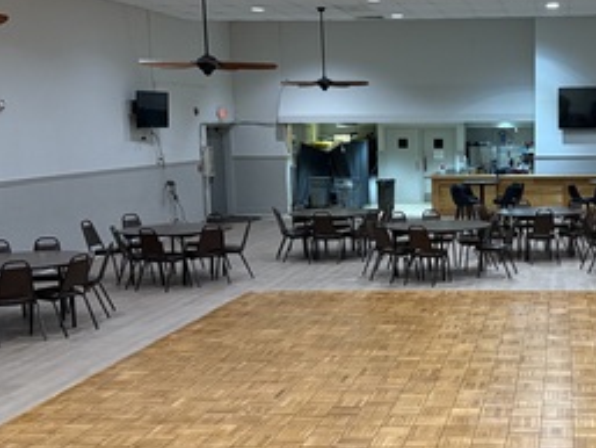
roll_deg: +0.9
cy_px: 246
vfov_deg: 26.1
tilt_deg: -7.8
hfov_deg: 33.2
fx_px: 965
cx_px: 492
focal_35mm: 56
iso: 500
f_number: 1.78
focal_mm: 6.76
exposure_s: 1/60
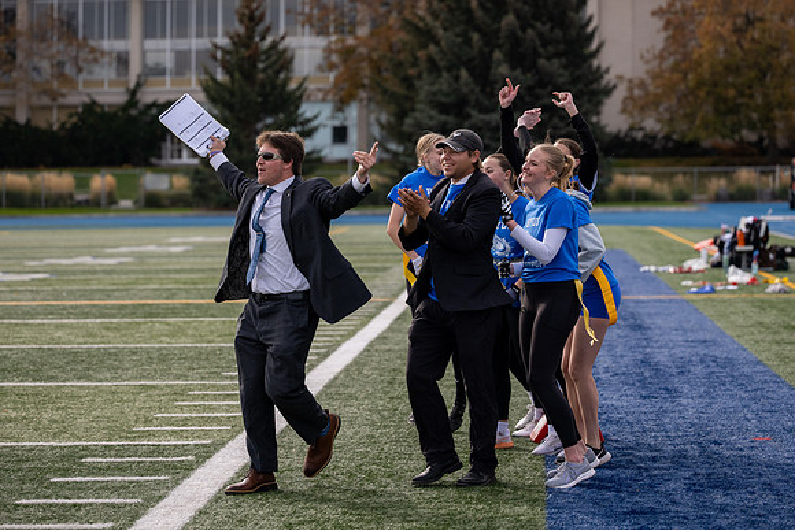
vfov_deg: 11.9
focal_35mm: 115
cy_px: 213
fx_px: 2534
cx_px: 434
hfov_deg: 17.8
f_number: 2.8
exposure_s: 1/2500
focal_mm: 93
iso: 200
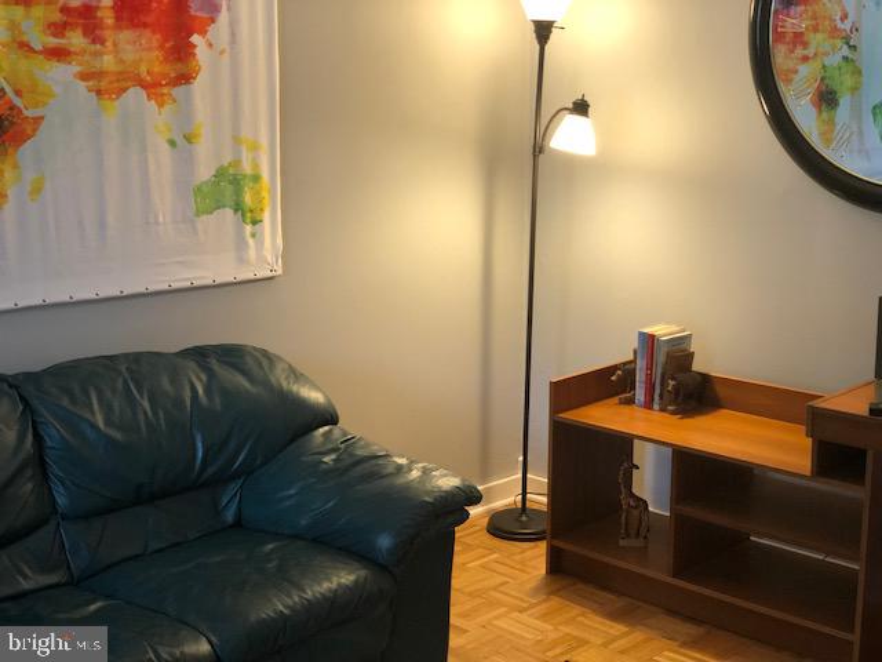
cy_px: 331
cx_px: 441
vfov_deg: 28.0
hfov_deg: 36.8
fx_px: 1325
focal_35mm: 52
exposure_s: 1/40
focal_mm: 6
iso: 125
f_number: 2.4
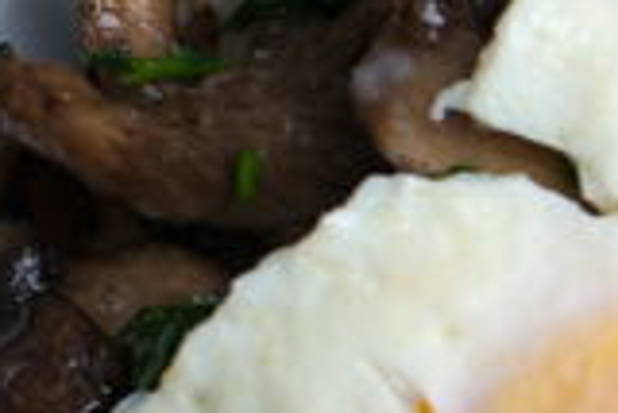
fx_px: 3625
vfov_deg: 6.5
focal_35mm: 211
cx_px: 1363
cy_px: 591
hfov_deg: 9.0
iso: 125
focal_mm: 30
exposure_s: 1/85
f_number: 2.8
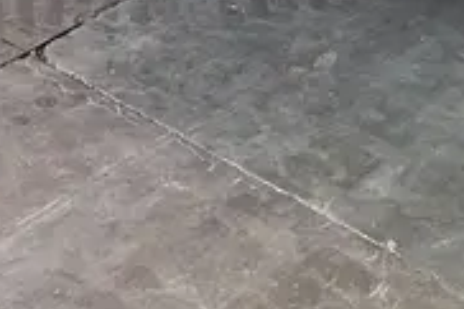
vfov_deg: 11.4
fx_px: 1404
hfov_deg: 18.3
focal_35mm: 109
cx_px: 459
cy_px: -287
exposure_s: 1/120
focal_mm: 5.1
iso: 125
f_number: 1.6
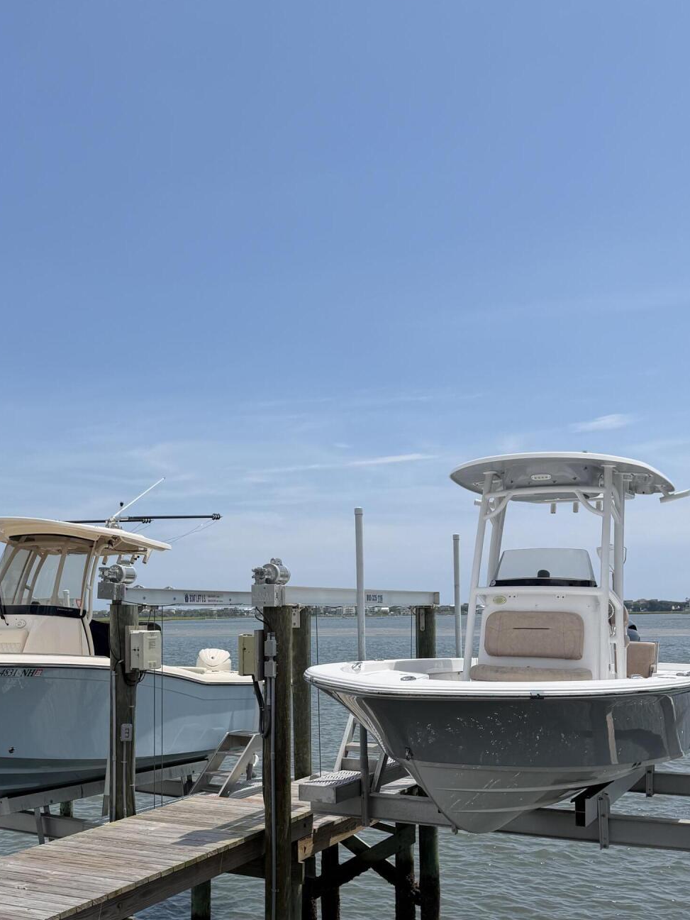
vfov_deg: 49.1
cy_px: 631
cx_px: 228
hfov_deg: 38.2
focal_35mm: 37
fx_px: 983
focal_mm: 6.76
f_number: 1.78
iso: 80
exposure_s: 1/8130
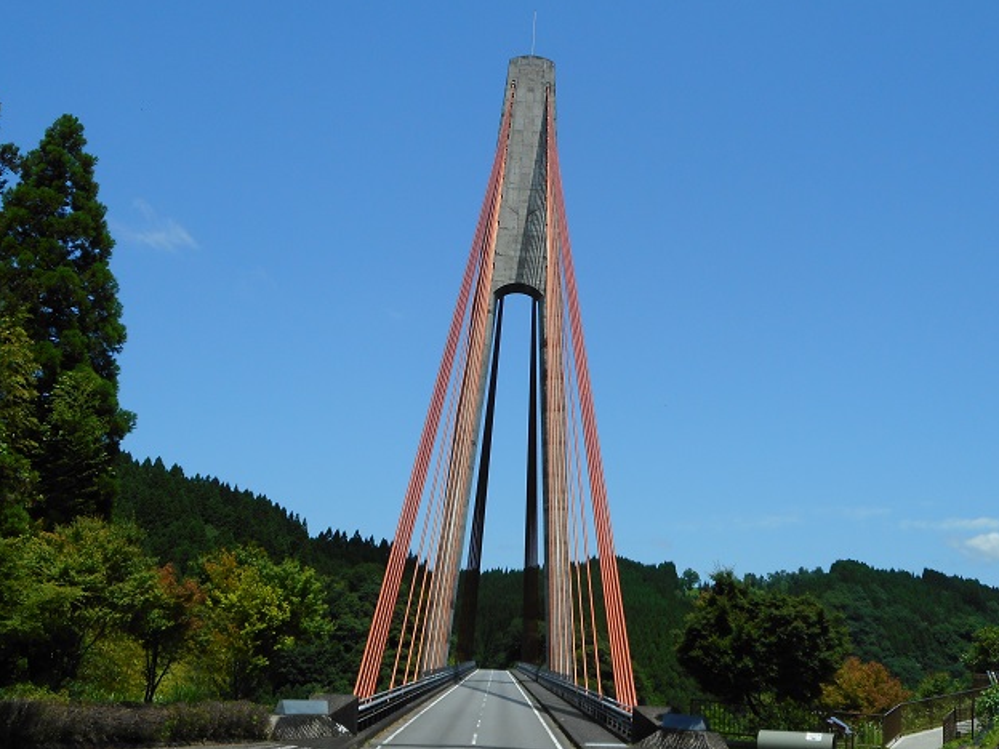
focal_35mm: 50
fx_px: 1443
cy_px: 336
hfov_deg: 38.0
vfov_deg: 29.1
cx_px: 600
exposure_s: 1/640
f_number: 4.5
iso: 80
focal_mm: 6.9
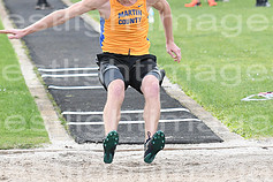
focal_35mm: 441
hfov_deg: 4.7
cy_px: 48
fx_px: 3344
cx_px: 130
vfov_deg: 3.1
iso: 1600
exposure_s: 1/2000
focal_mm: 120
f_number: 4
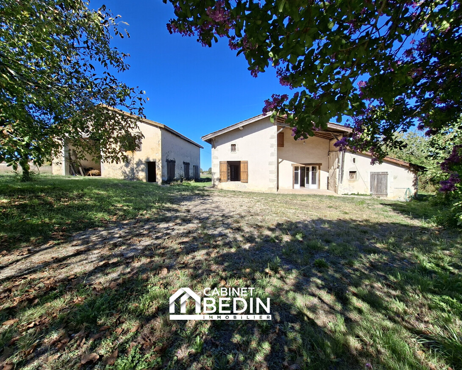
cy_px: 179
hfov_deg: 100.6
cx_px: 220
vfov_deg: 87.9
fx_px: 191
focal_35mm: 14
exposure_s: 1/922
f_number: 2.2
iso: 40
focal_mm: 1.74
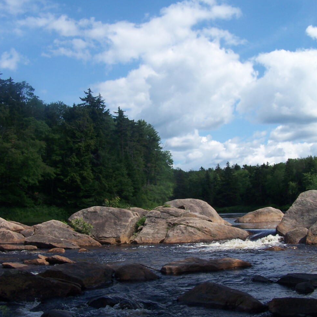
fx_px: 487
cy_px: 188
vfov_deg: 35.9
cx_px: 164
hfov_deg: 36.1
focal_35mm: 47
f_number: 4
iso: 80
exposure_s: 1/1000
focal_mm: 6.3
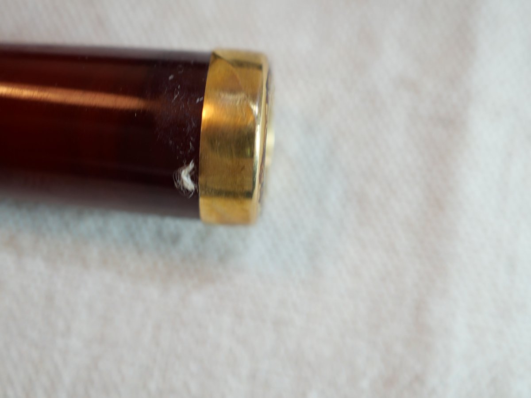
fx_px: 920
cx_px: 266
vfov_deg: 24.4
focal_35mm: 60
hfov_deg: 32.2
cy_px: 199
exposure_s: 1/160
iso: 200
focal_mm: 30
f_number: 4
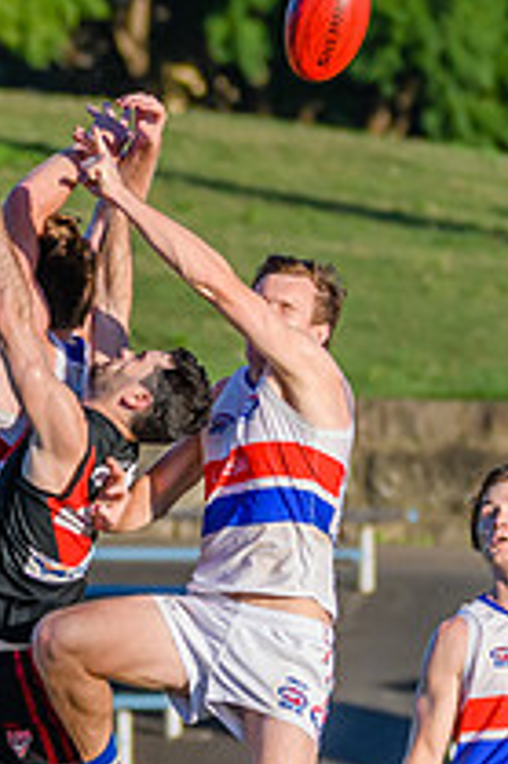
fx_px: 29701
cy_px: 669
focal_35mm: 1401
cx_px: 303
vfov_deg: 1.5
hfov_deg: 1.0
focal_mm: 280
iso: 800
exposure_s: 1/2000
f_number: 5.6
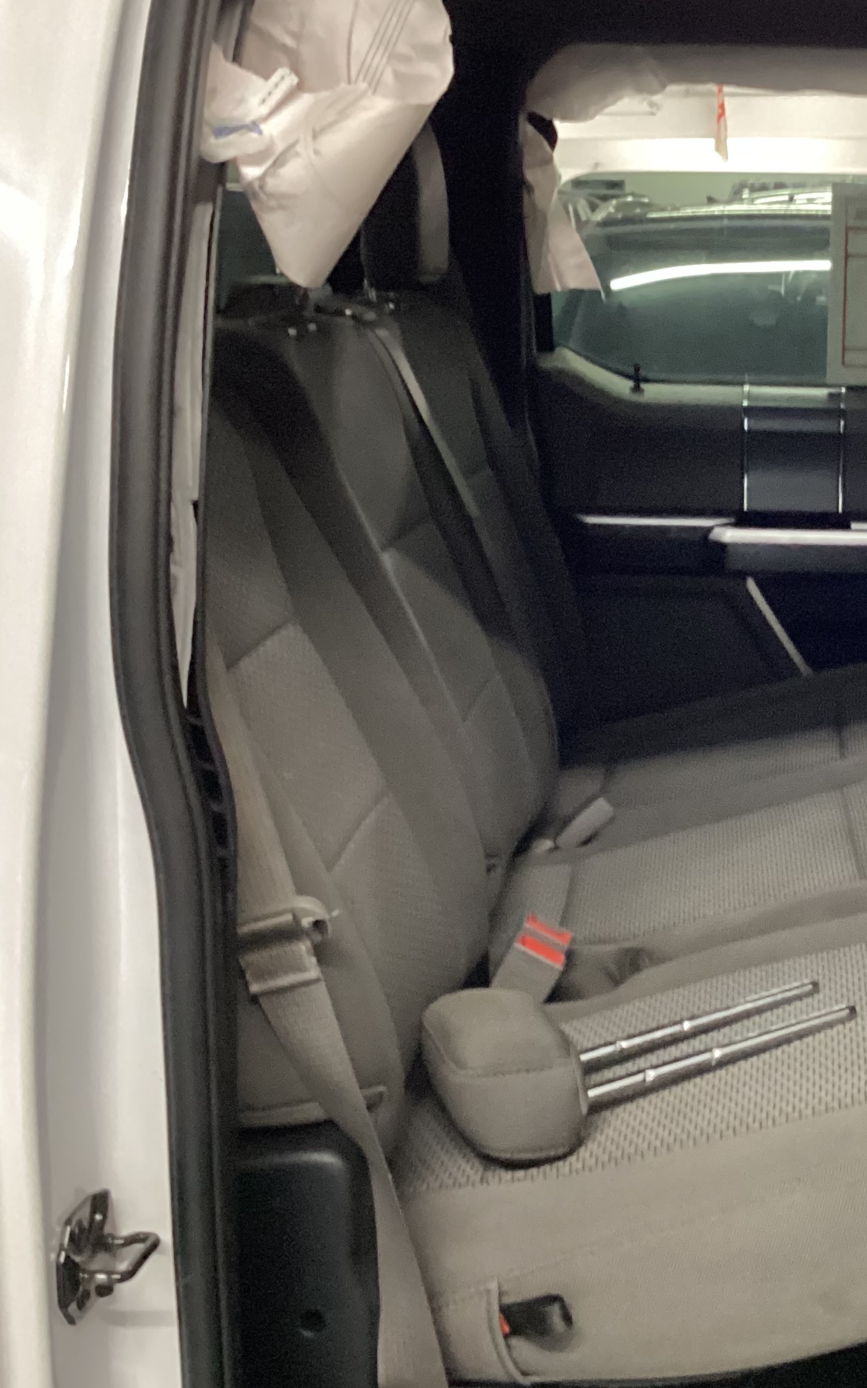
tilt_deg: -13.6
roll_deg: -0.1
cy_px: 658
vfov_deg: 37.5
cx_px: 880
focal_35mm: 54
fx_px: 2042
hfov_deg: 23.0
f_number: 2.4
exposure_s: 1/33
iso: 400
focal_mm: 3.3
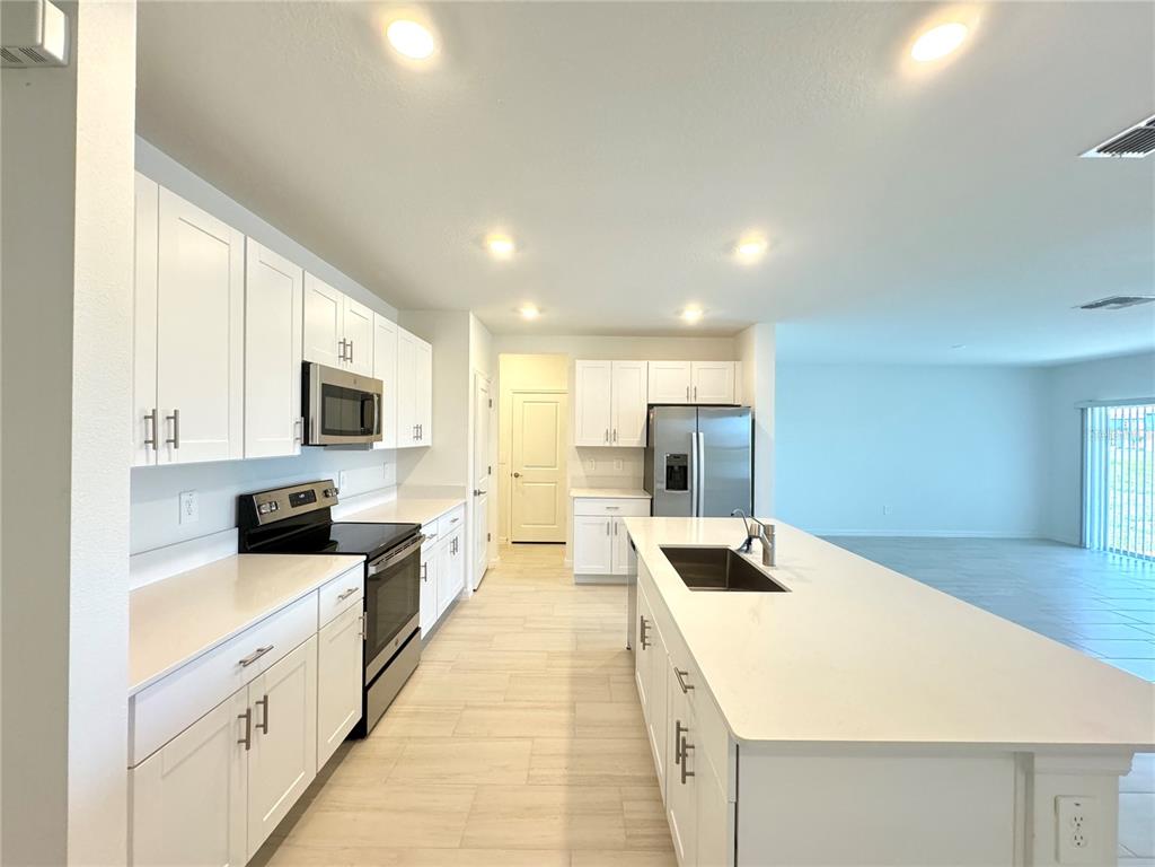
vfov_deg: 85.7
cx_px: 578
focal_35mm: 14
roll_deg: -1.0
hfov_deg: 102.1
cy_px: 434
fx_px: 467
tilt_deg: -0.1
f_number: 2.2
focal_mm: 2.22
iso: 320
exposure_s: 1/120
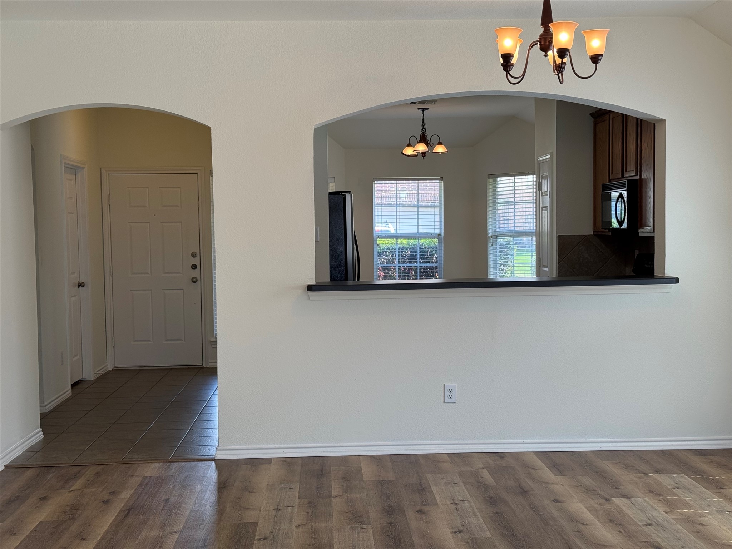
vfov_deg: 30.3
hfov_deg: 39.7
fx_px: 1015
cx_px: 366
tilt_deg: -3.5
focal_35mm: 48
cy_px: 274
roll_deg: +1.2
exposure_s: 1/142
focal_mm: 6.76
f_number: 1.78
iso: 64
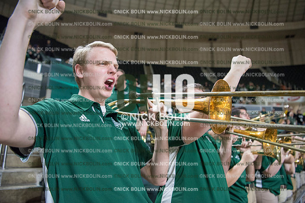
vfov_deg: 51.3
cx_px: 156
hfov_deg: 71.5
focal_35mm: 25
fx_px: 212
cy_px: 100
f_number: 2.8
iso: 2500
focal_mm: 24
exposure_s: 1/400
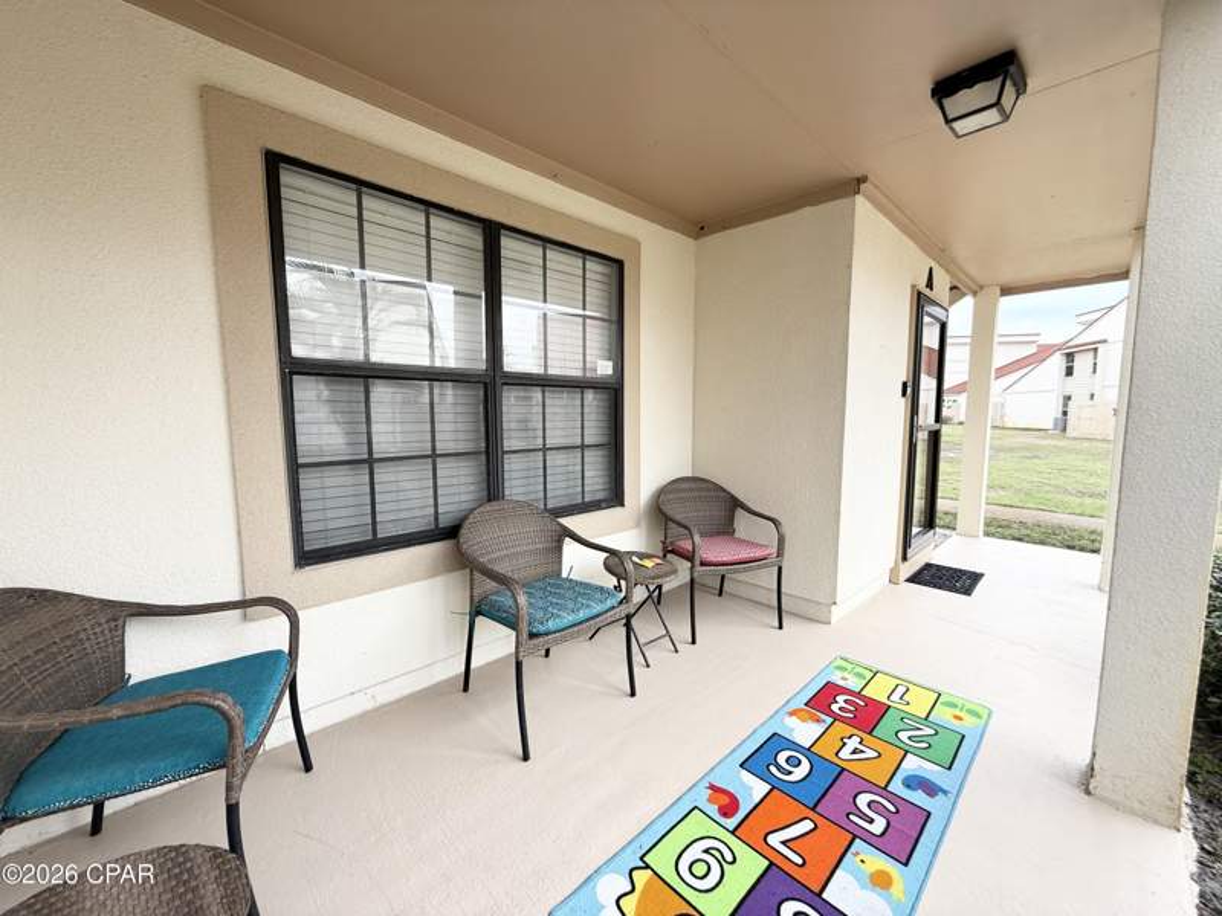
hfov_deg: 102.1
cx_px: 611
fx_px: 494
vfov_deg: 85.7
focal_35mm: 14
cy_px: 458
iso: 50
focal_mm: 2.22
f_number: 2.2
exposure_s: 1/177
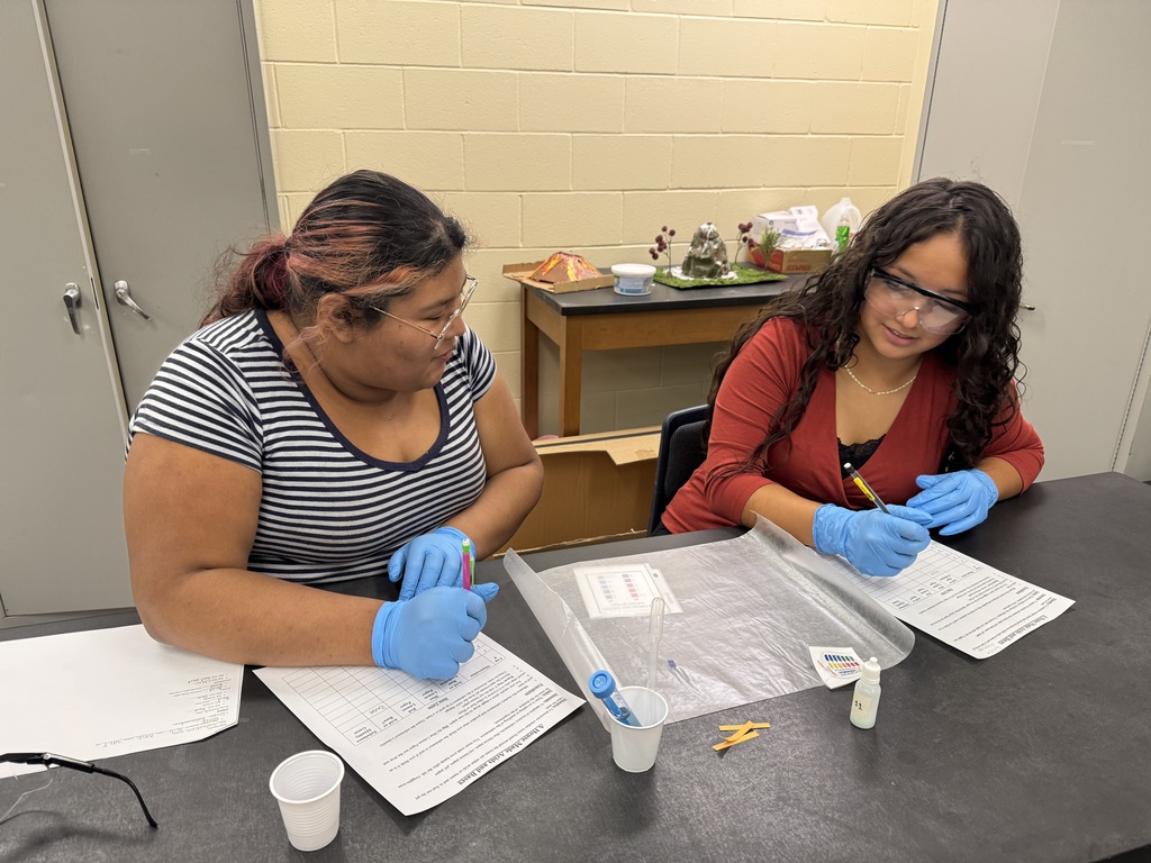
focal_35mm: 24
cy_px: 432
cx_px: 576
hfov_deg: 71.6
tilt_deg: -21.1
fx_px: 798
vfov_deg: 56.8
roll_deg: -1.1
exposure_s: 1/60
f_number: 1.78
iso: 200
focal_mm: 6.76
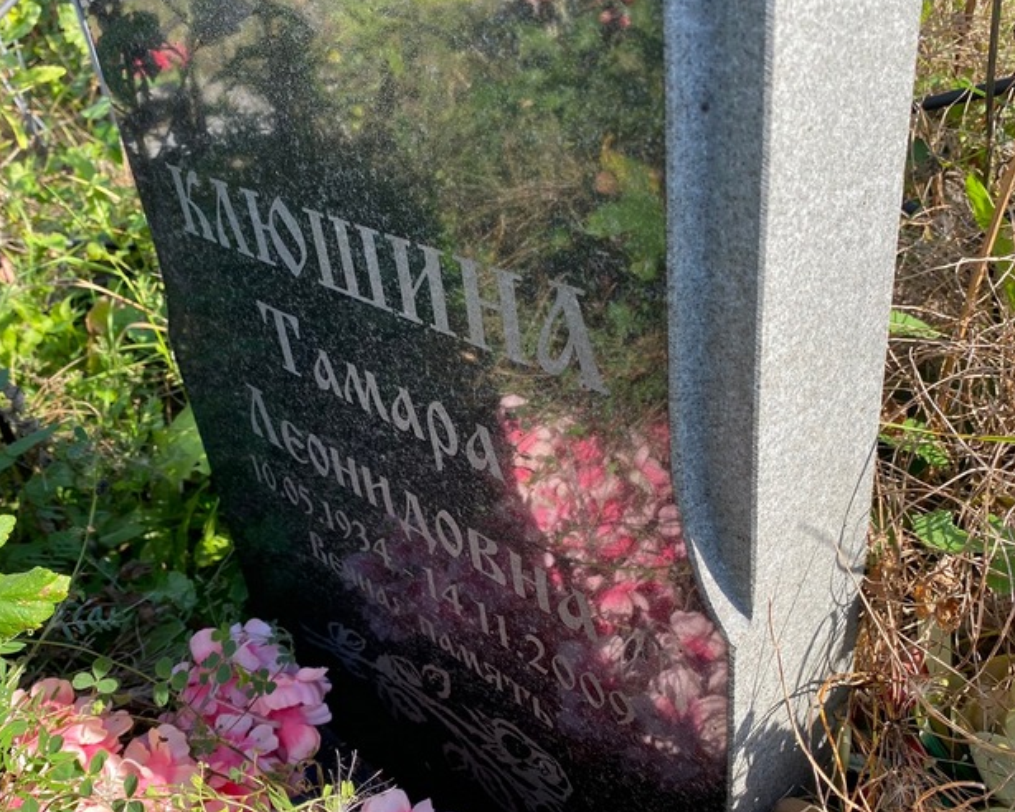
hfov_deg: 54.1
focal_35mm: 33
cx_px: 457
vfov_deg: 44.5
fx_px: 991
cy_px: 401
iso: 32
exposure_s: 1/485
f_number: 1.8
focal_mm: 4.25
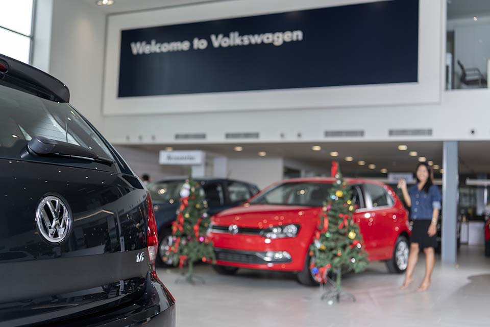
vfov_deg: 31.9
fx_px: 572
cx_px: 245
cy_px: 164
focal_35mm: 42
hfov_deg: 46.4
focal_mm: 42
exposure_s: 1/250
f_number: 2.8
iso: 100
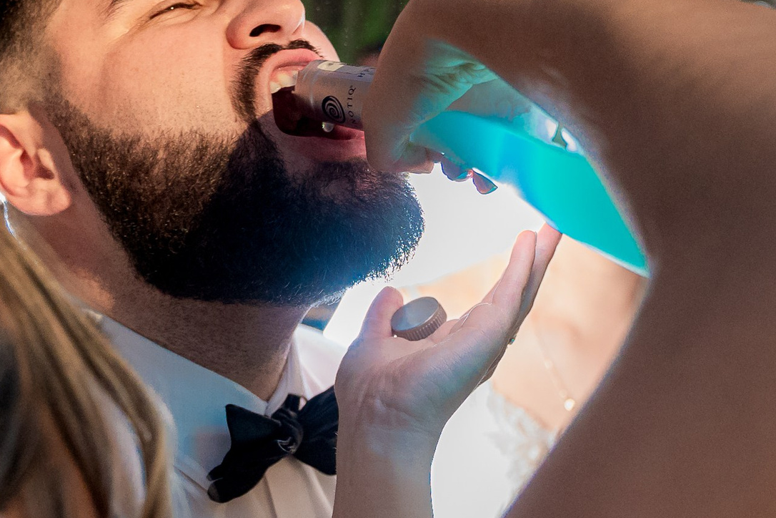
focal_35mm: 66
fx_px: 1423
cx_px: 123
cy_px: 330
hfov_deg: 29.6
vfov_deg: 20.6
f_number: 3.5
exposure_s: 1/125
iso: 2500
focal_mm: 28
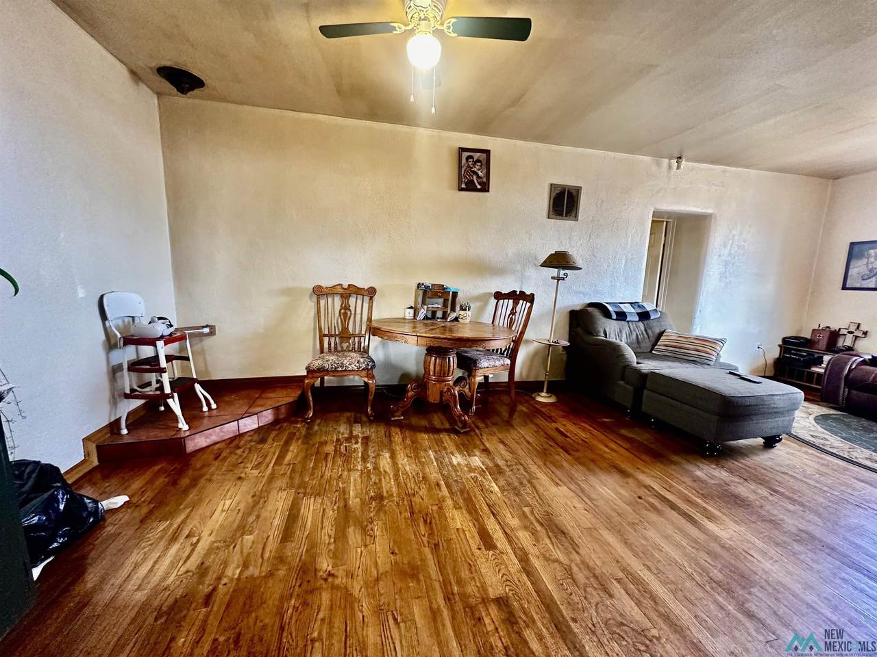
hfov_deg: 102.1
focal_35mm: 14
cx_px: 438
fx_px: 355
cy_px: 328
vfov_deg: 85.7
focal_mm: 2.22
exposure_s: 1/60
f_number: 2.2
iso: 400
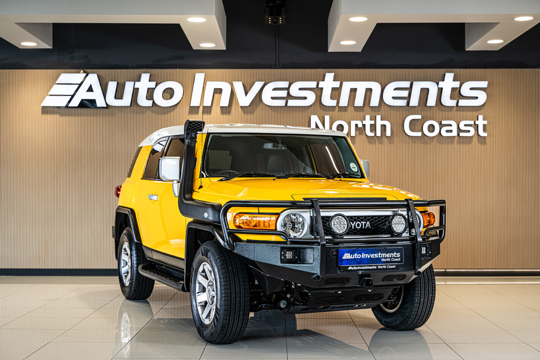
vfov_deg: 25.1
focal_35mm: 54
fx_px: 810
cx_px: 270
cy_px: 180
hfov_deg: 36.9
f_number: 4
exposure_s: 1/125
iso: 640
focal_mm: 54
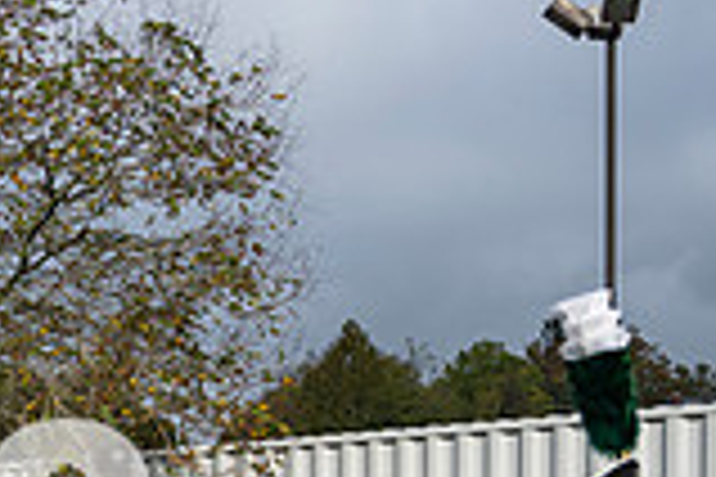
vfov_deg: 14.1
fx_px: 1850
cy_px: 632
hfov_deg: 20.2
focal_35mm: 93
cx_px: -189
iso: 125
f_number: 4
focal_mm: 25.5
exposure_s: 1/1600
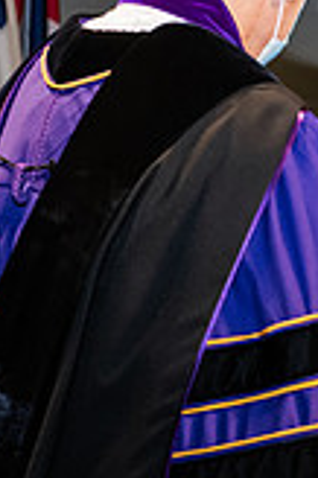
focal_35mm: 219
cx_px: 478
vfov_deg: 9.4
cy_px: 275
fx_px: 2908
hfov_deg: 6.2
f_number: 6.3
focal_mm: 62
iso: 1600
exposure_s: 1/200
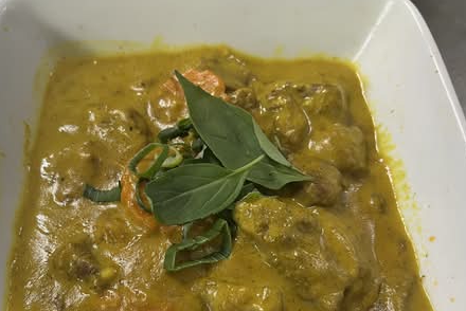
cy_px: 222
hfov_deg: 52.8
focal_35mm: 36
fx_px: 466
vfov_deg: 36.3
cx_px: 190
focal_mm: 5.1
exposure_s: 1/50
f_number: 1.6
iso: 80
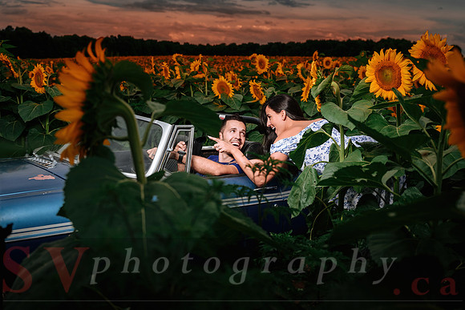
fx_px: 521
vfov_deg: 33.2
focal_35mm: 40
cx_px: 237
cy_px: 155
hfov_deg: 48.1
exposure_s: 1/200
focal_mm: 39
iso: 64
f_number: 4
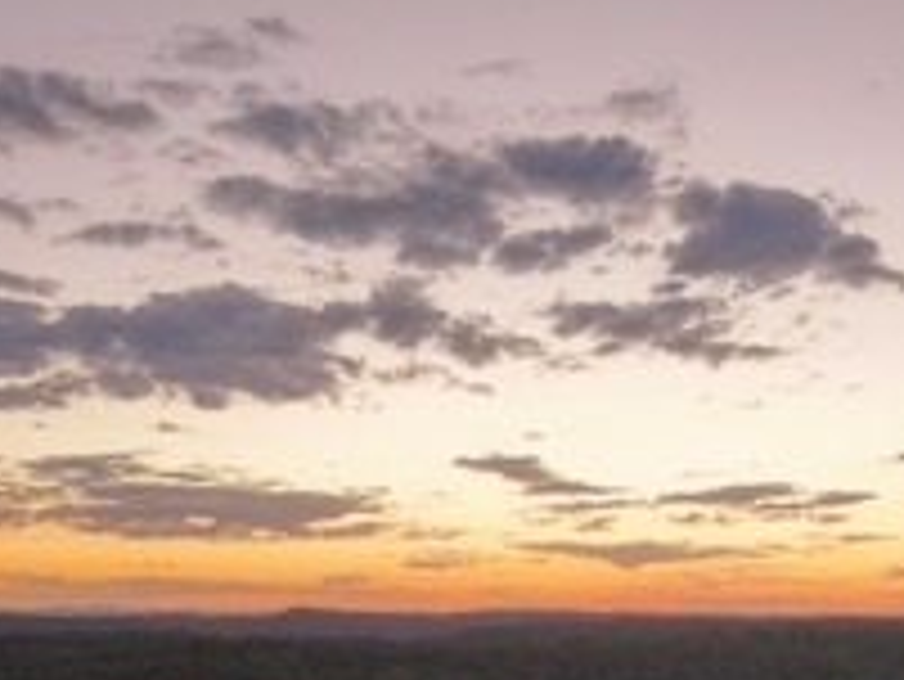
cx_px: 684
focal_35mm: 51
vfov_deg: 24.8
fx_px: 1333
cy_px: 883
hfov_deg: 36.5
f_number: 2.2
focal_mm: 3.05
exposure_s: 1/50
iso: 800
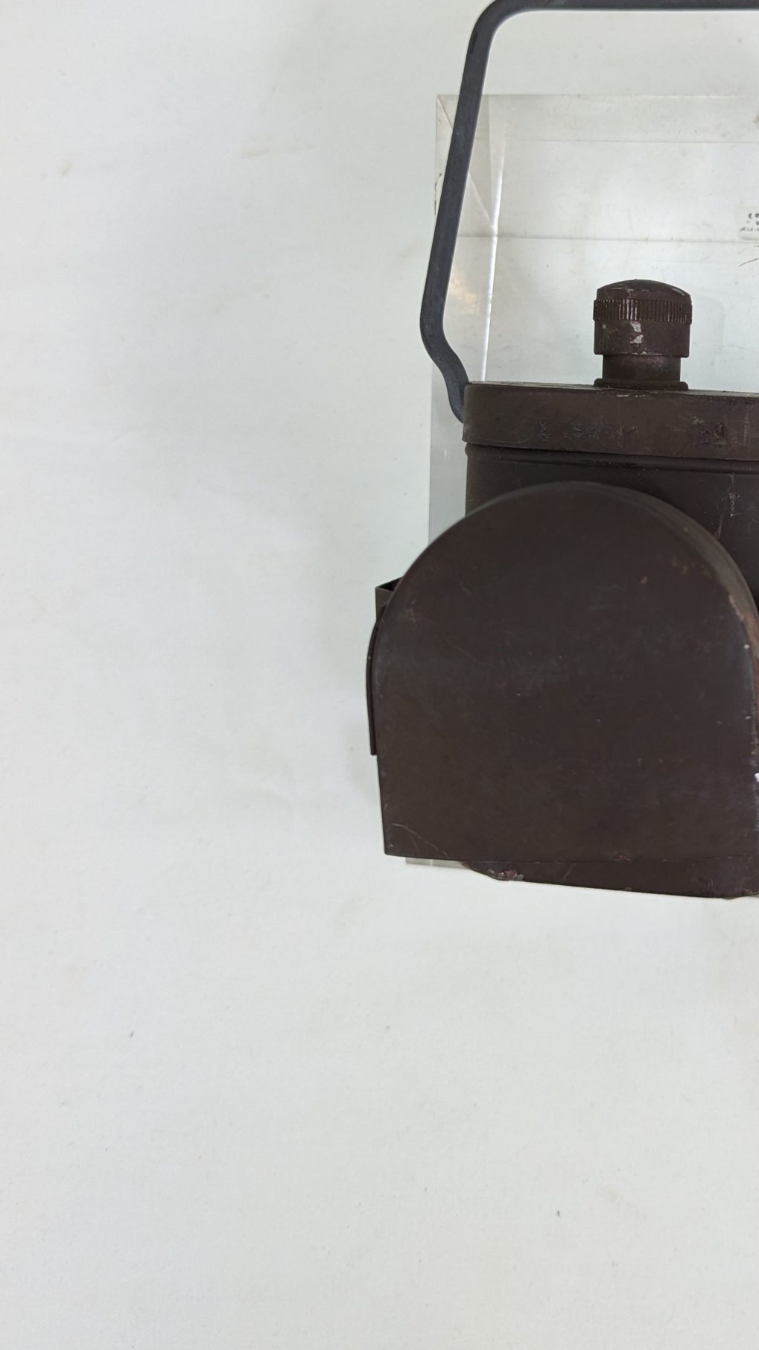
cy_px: 462
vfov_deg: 53.1
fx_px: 1324
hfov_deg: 30.6
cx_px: 676
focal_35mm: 37
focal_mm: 6.81
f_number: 1.85
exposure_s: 1/292
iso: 130
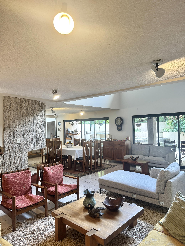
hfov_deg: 56.8
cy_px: 123
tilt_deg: +2.3
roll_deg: +1.1
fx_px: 171
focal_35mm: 24
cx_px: 92
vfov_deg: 71.6
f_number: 1.78
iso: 125
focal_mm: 6.76
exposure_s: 1/60
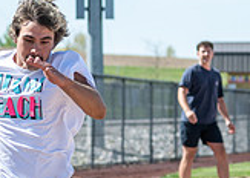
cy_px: 294
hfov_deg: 6.7
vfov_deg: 4.7
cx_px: 145
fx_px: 2127
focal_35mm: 300
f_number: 2.8
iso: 100
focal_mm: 70
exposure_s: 1/2000
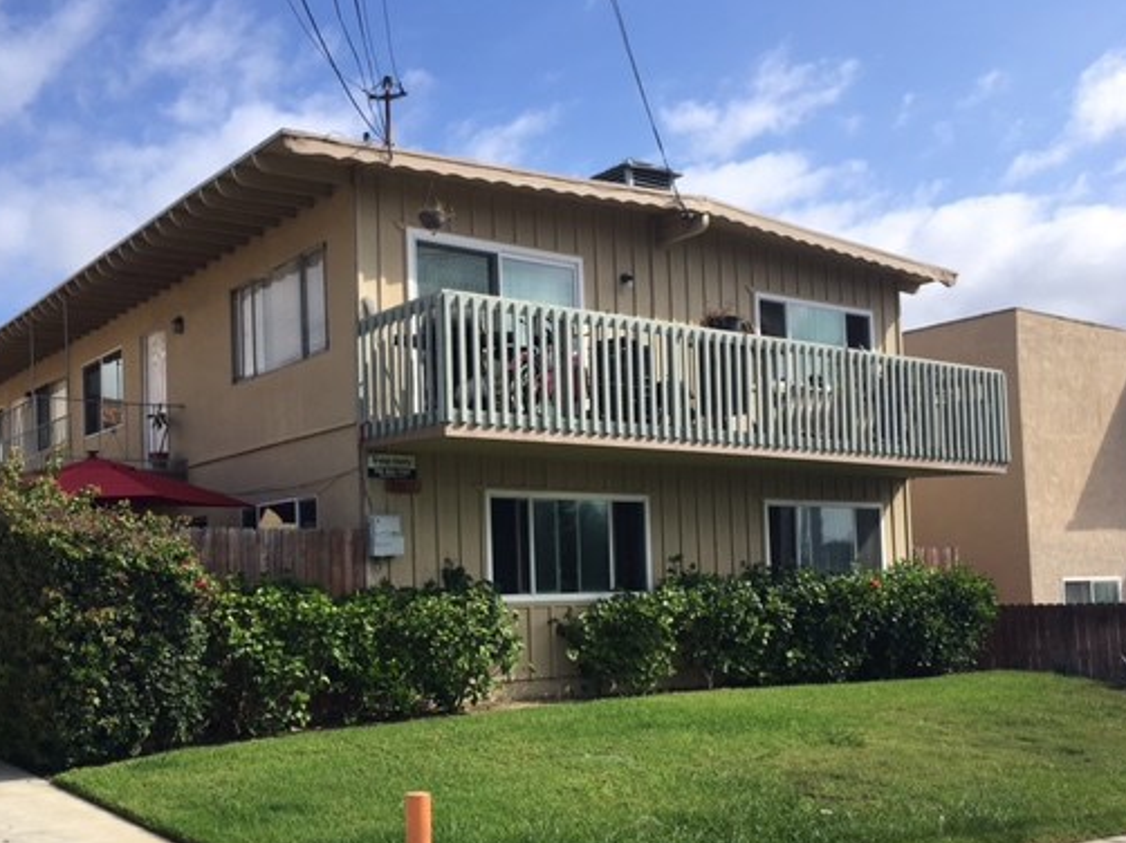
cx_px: 440
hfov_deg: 49.8
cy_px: 516
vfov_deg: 38.4
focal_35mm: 37
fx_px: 1203
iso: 25
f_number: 2.2
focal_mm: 4.15
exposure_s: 1/1399
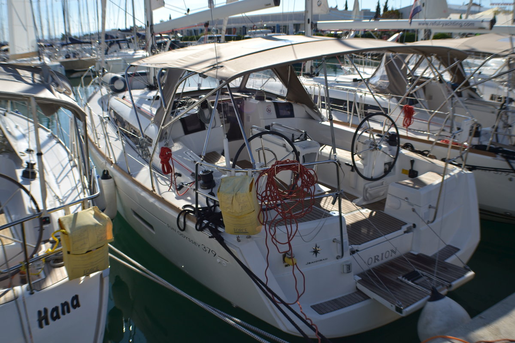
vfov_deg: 31.9
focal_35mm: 42
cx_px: 258
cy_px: 172
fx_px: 601
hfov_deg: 46.4
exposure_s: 1/800
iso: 100
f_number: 4.5
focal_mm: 28
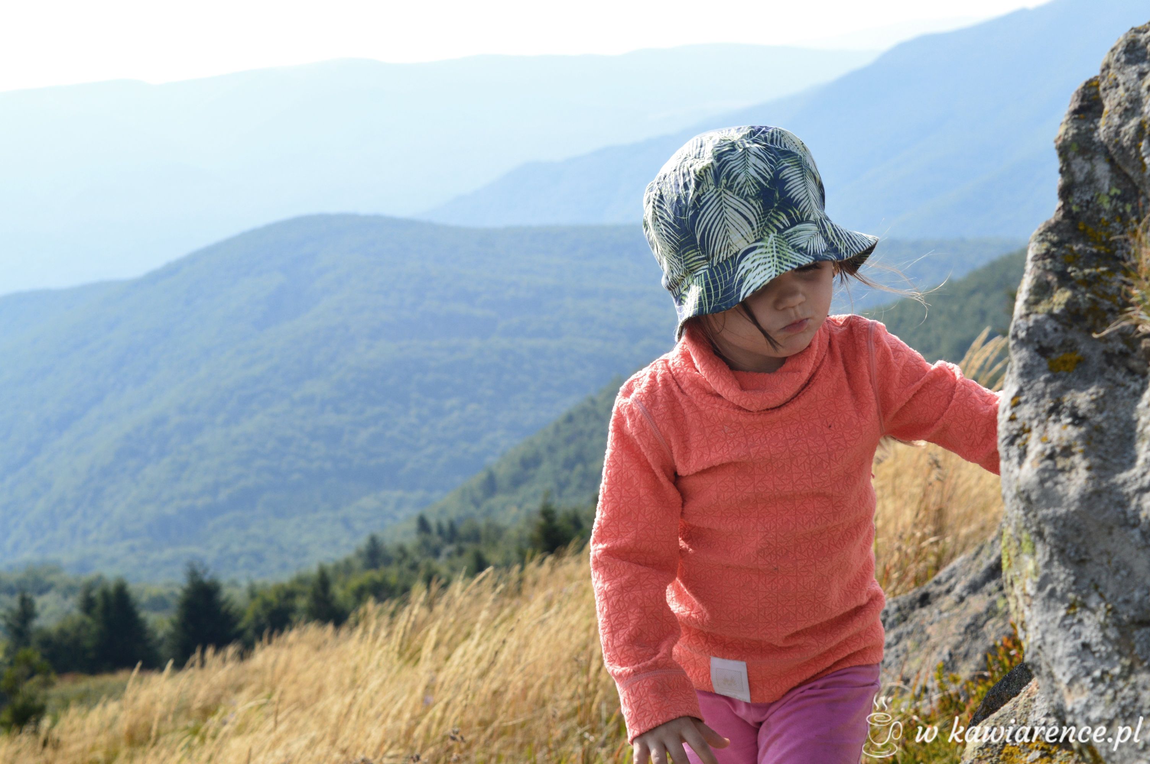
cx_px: 575
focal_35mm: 82
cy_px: 382
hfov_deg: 24.6
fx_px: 2633
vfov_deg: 16.5
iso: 400
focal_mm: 55
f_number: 11
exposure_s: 1/400
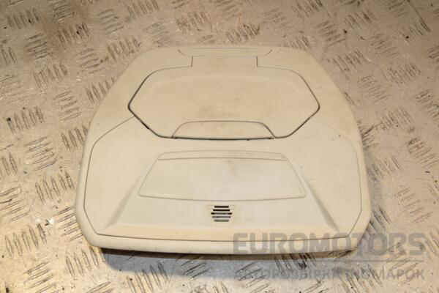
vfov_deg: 28.1
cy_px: 146
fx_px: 585
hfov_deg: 41.1
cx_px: 220
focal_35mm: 48
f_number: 11
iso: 800
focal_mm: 32
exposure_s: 1/200
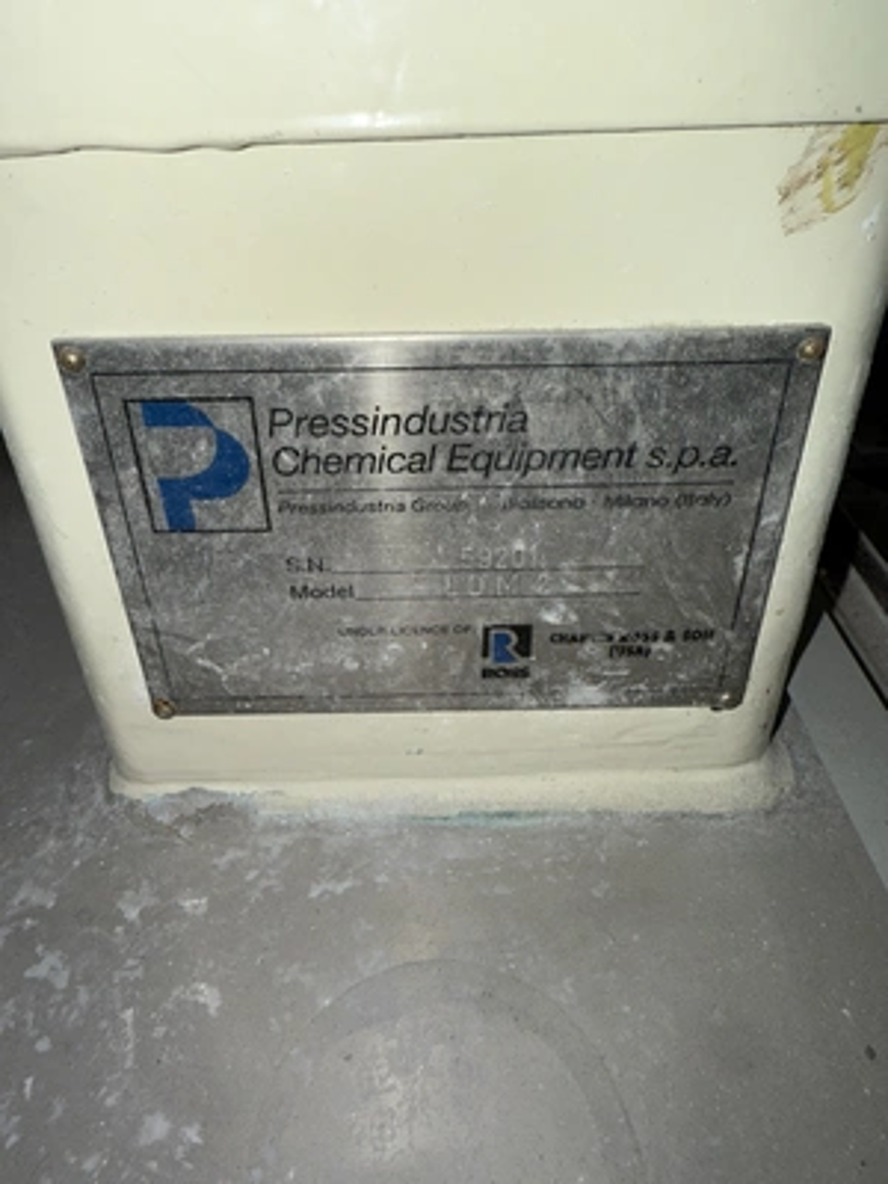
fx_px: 821
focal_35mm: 24
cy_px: 592
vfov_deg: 71.6
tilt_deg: -32.3
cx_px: 444
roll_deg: +0.8
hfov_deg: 56.8
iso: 12
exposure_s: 1/129
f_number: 2.2
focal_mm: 2.22
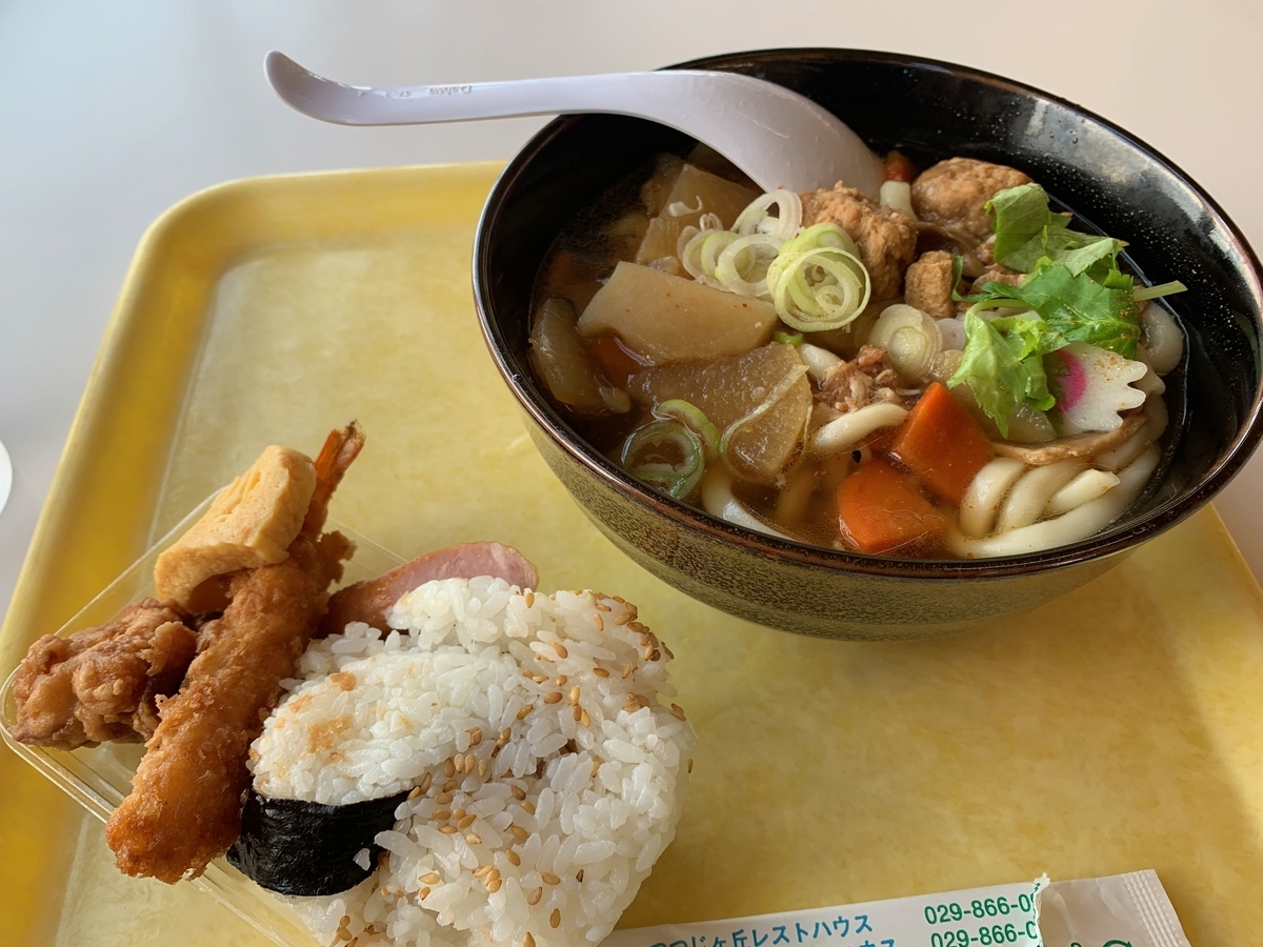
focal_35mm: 26
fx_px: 949
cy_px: 474
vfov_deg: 53.1
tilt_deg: -50.6
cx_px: 632
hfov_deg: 67.3
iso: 25
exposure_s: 1/208
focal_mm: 4.25
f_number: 1.8
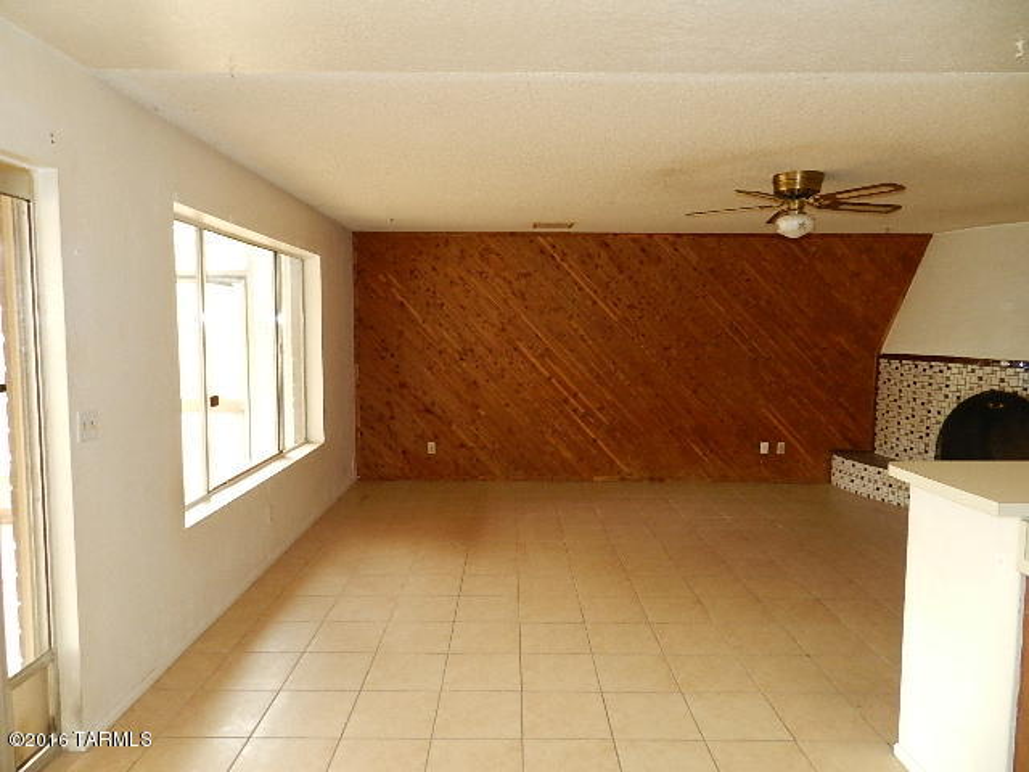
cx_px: 514
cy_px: 386
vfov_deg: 58.9
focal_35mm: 23
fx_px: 684
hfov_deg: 73.9
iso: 400
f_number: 3.4
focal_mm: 4
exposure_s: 1/10
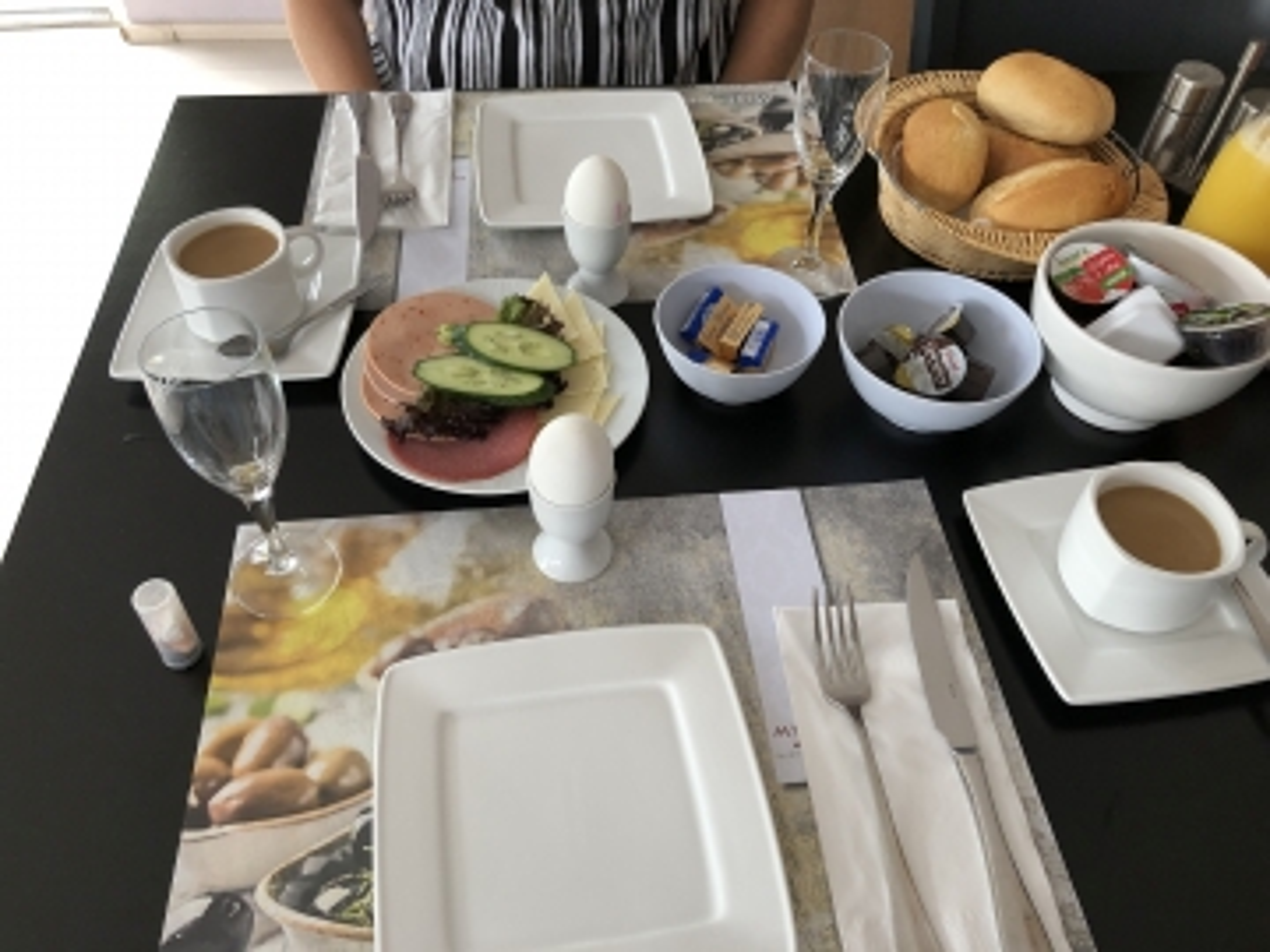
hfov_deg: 63.4
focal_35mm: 28
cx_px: 635
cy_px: 476
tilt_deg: -50.7
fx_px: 1027
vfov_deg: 49.7
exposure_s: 1/30
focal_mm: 3.99
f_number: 1.8
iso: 40
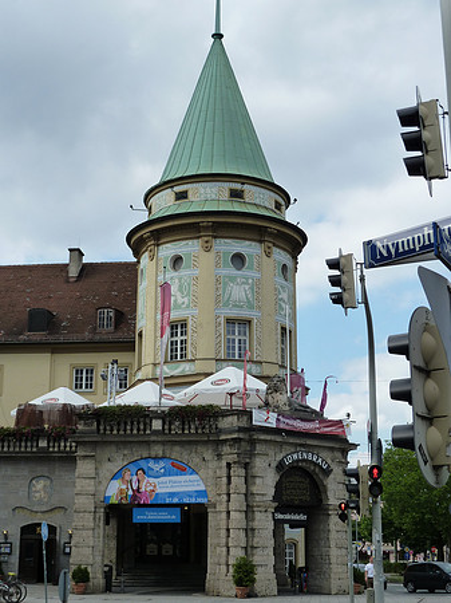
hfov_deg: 26.5
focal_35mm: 55
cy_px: 302
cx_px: 226
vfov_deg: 35.0
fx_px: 956
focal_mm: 9.1
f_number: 3.9
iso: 125
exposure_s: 1/400
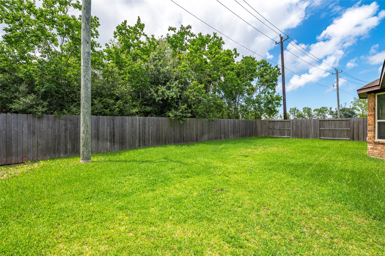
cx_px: 192
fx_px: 171
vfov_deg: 73.7
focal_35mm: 16
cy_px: 128
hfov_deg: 96.8
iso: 125
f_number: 13
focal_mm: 16
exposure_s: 1/80
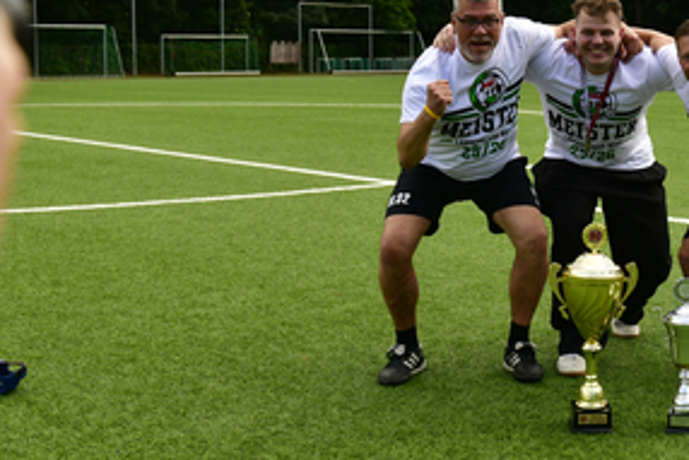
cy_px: 117
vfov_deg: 22.1
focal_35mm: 61
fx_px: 1168
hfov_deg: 31.7
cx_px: 589
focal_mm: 35
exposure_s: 1/4000
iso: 1250
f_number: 4.5
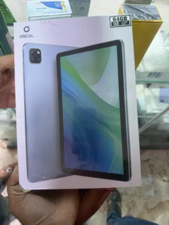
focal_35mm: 24
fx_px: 156
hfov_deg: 56.8
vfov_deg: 71.6
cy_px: 112
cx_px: 84
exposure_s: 1/50
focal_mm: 6.76
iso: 320
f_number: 1.78
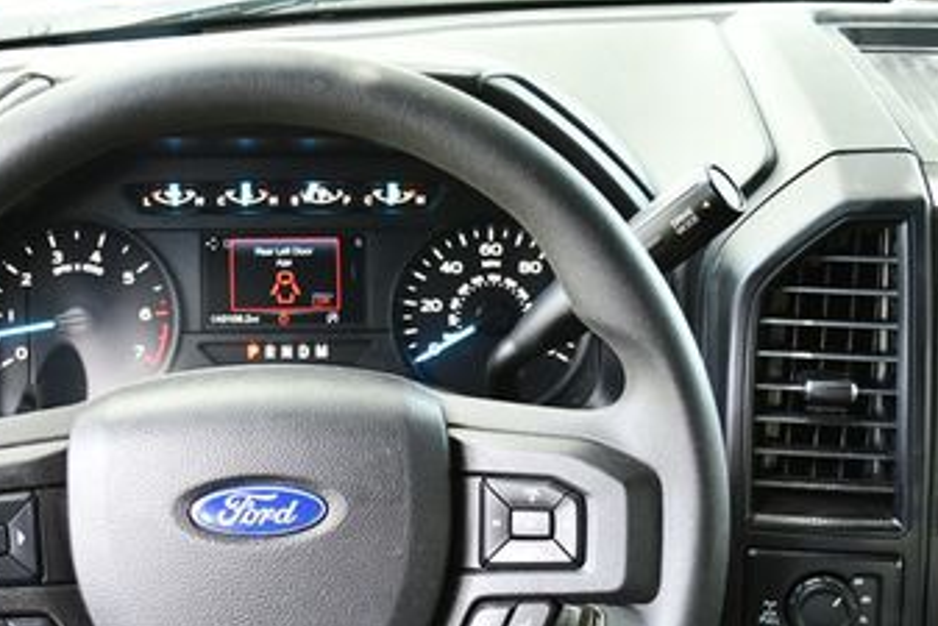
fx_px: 1981
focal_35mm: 76
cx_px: 493
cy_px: 556
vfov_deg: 17.7
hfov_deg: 26.6
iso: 1000
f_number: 3.8
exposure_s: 1/125
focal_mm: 20
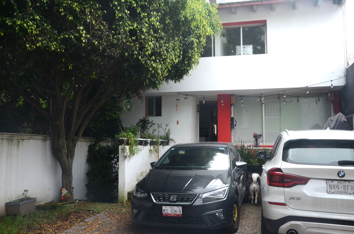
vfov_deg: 39.8
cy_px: 117
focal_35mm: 33
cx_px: 177
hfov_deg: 57.3
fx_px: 324
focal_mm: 22
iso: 200
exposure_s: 1/160
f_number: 6.3
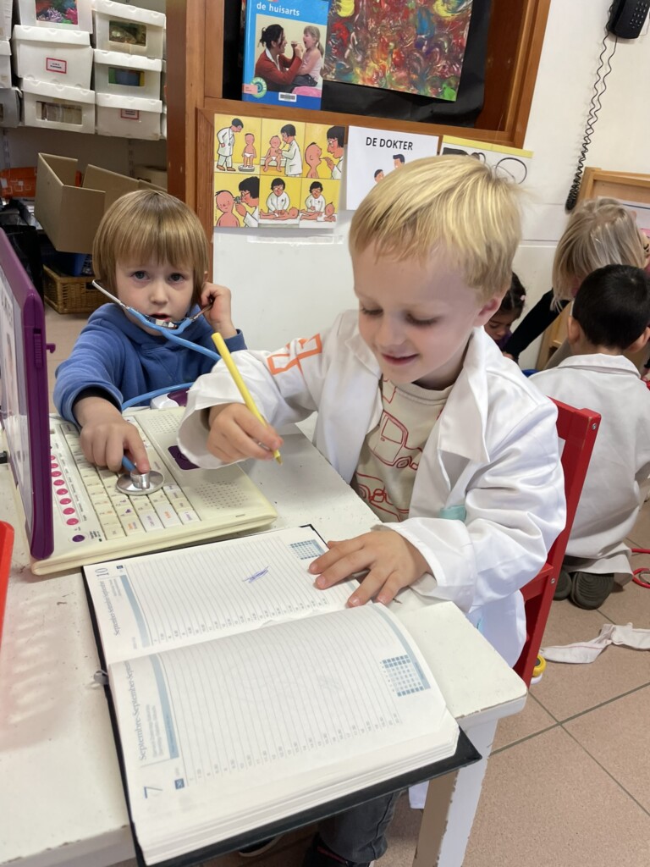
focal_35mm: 26
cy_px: 434
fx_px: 651
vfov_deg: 67.3
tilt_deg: -22.8
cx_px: 325
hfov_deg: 53.1
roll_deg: -6.4
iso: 100
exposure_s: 1/100
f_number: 1.6
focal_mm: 4.2
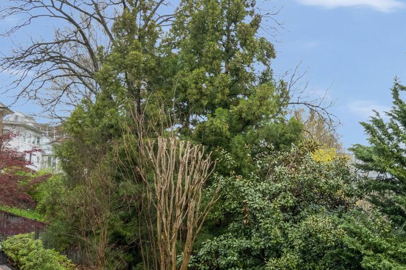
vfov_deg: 29.9
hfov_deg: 40.0
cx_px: 390
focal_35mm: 44
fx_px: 496
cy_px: 211
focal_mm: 16
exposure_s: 1/500
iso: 1250
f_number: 8
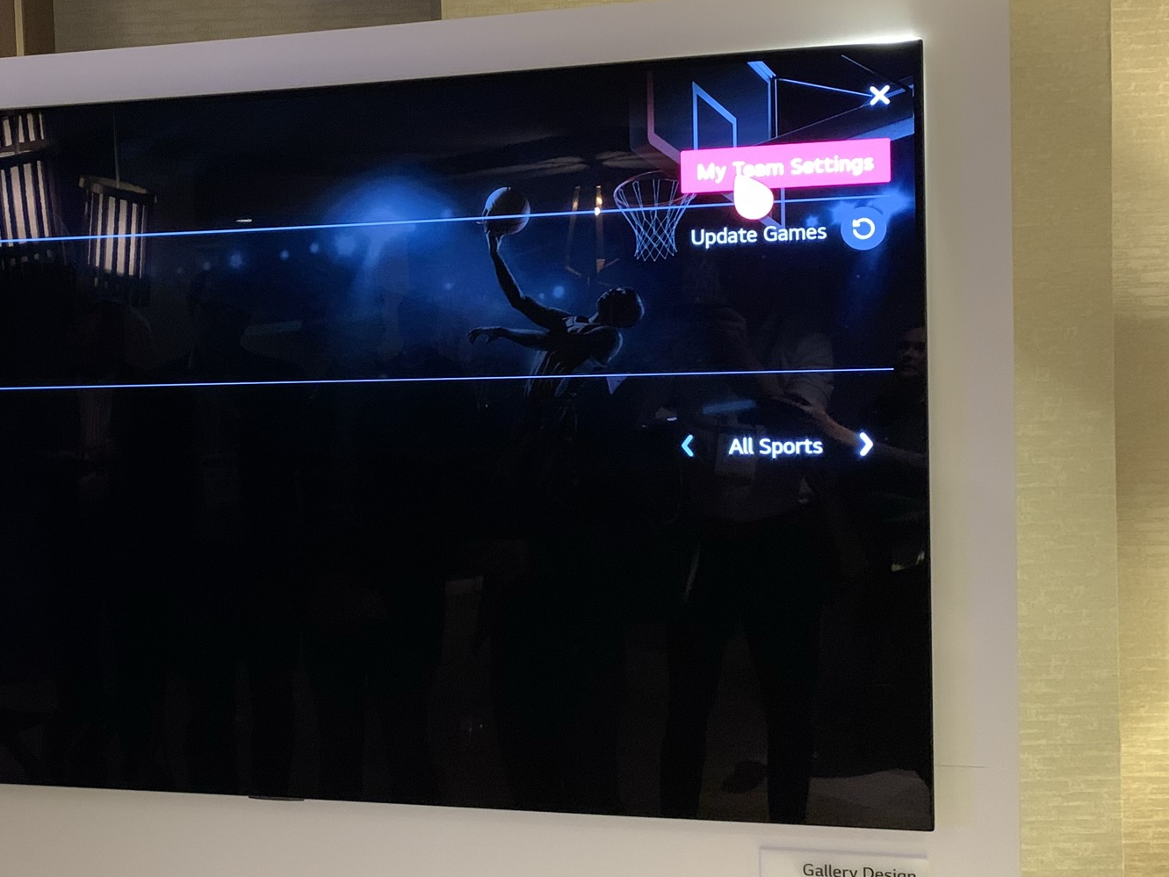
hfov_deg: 45.6
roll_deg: +2.3
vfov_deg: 35.9
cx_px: 335
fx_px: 1351
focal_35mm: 40
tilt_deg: -0.8
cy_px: 384
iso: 800
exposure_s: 1/24
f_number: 1.8
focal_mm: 4.25
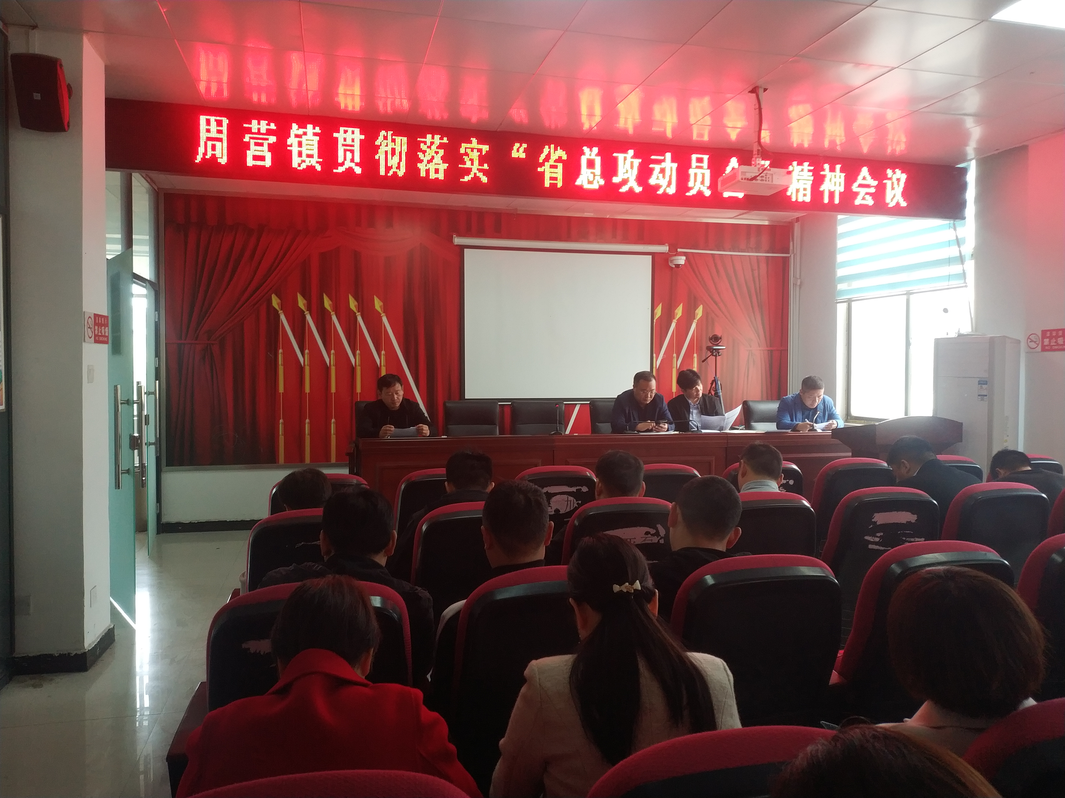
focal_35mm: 32
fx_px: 985
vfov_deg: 44.2
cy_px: 399
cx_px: 532
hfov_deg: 56.8
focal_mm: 4.5
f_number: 2
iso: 222
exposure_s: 1/24
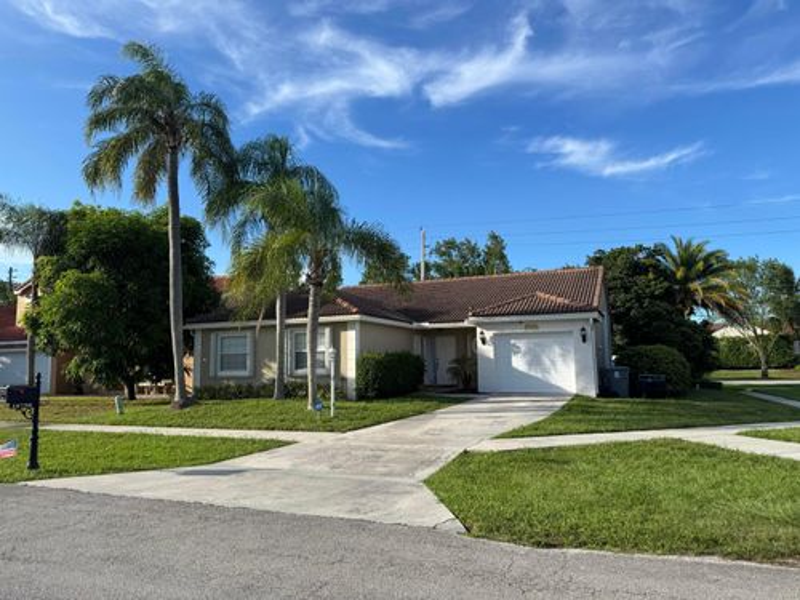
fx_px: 555
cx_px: 400
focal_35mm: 24
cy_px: 300
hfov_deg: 71.6
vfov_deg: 56.8
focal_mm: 6.76
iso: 80
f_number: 1.78
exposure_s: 1/3247
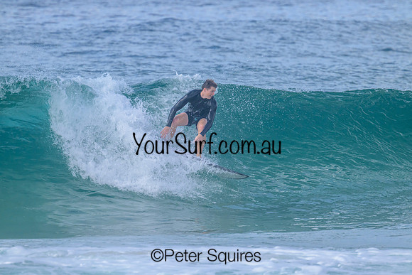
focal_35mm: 680
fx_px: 7784
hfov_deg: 3.0
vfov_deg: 2.0
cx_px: 206
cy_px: 138
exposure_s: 1/2000
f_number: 11
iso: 1400
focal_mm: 680
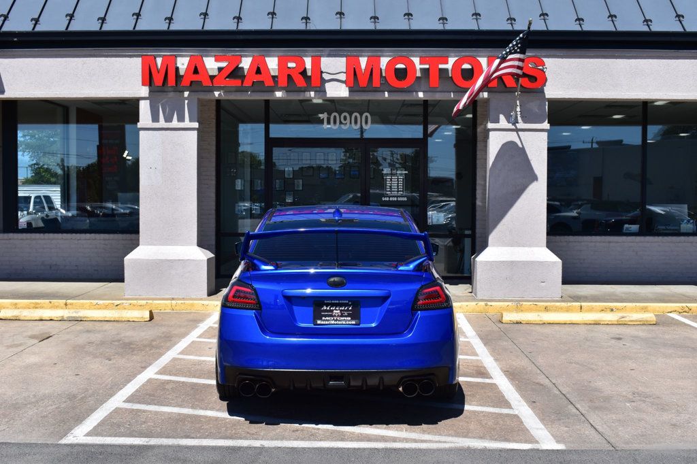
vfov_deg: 30.8
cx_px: 348
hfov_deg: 45.0
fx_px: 842
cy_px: 232
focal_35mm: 44
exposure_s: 1/500
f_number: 11
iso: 320
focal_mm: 29
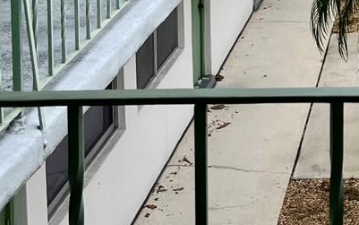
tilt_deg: -6.0
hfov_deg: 17.7
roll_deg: -0.6
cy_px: -181
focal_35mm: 110
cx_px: 470
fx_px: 1077
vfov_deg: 11.1
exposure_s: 1/1695
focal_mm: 5.1
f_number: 1.6
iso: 50
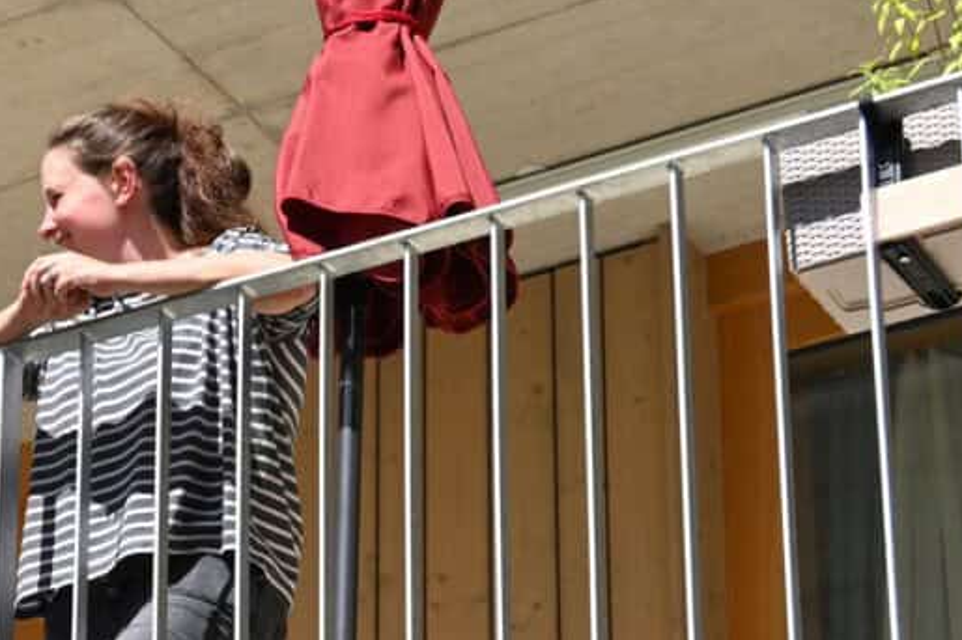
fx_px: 3980
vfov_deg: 9.2
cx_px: 52
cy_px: 567
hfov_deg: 13.6
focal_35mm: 149
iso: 100
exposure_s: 1/400
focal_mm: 50
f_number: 7.1
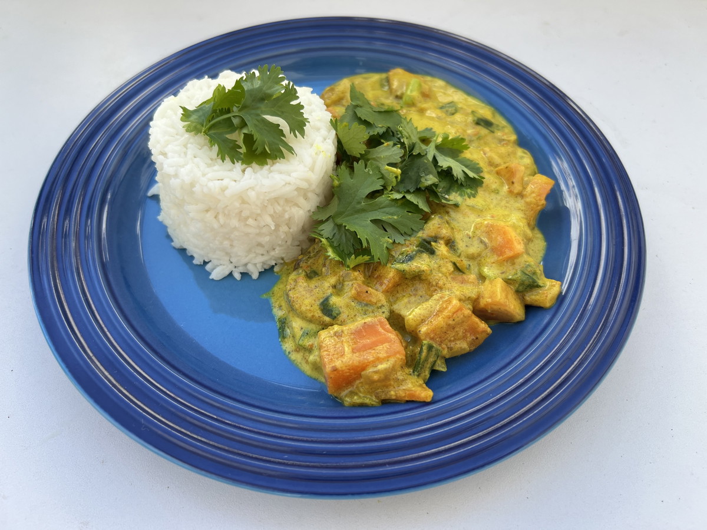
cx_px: 354
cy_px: 265
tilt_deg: -56.6
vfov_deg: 53.1
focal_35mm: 26
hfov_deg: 67.3
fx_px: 531
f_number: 1.5
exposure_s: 1/513
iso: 50
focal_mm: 5.7
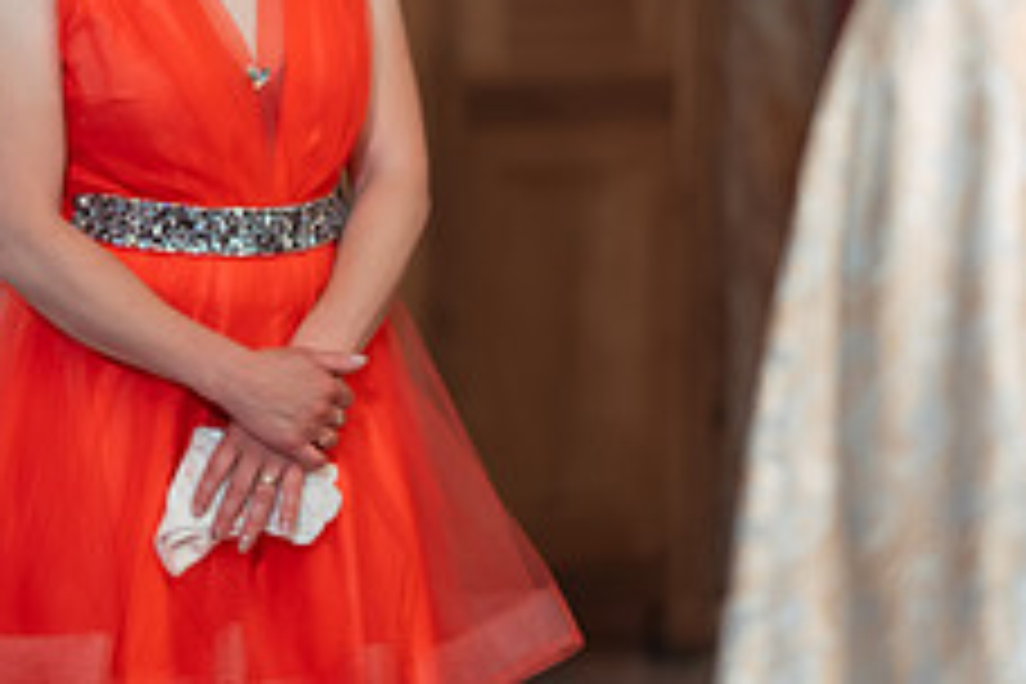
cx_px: 202
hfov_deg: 9.5
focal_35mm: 216
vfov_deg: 6.3
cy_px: 54
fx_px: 6156
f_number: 2
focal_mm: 85
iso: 1600
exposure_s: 1/250
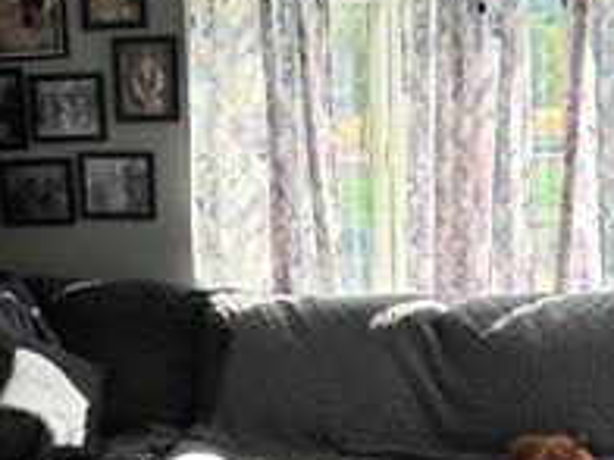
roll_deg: +2.3
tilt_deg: -9.2
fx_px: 1508
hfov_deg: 23.0
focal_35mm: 85
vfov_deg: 17.3
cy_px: 329
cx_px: 241
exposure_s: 1/169
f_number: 1.6
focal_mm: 5.96
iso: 50
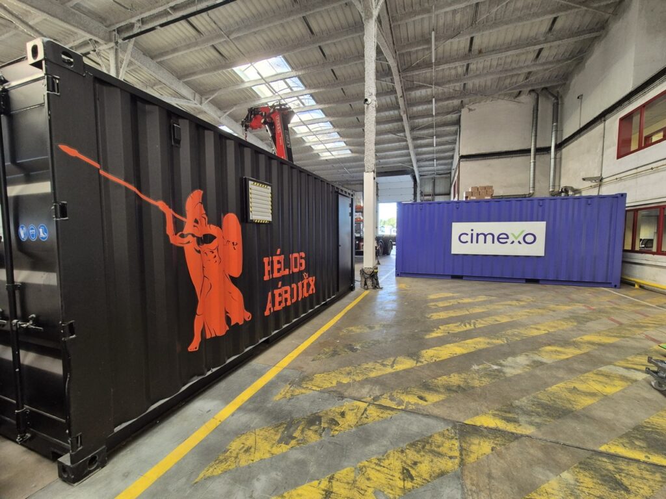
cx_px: 333
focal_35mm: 13
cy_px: 250
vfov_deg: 89.9
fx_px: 250
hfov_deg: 106.2
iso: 200
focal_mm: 2.2
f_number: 2.2
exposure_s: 1/50
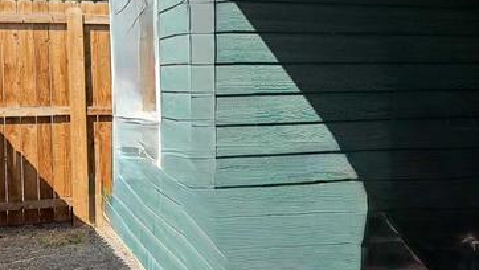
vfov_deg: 16.3
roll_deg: +0.7
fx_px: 940
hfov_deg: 26.2
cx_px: 536
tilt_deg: -2.6
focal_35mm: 74
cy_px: 110
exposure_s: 1/2232
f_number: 1.78
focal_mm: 6.76
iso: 100
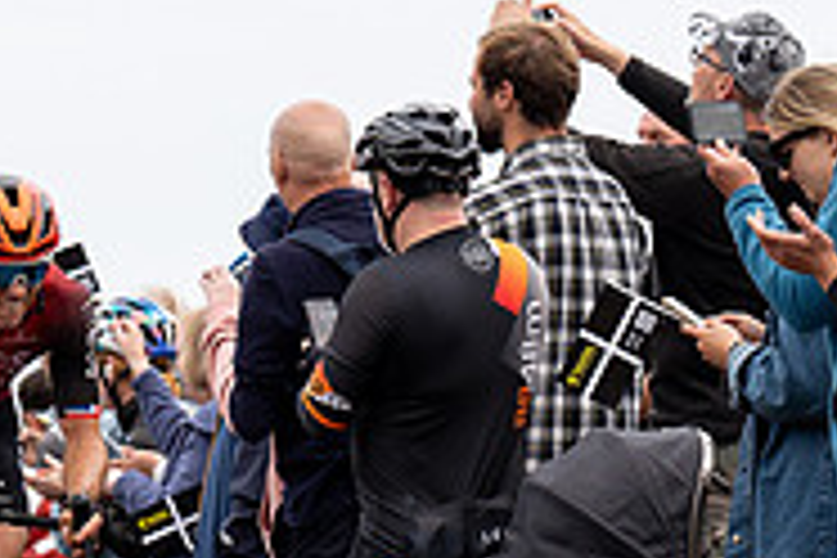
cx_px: -122
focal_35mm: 439
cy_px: 430
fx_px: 10206
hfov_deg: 4.7
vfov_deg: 3.1
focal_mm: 141
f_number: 3.5
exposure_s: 1/1000
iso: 320
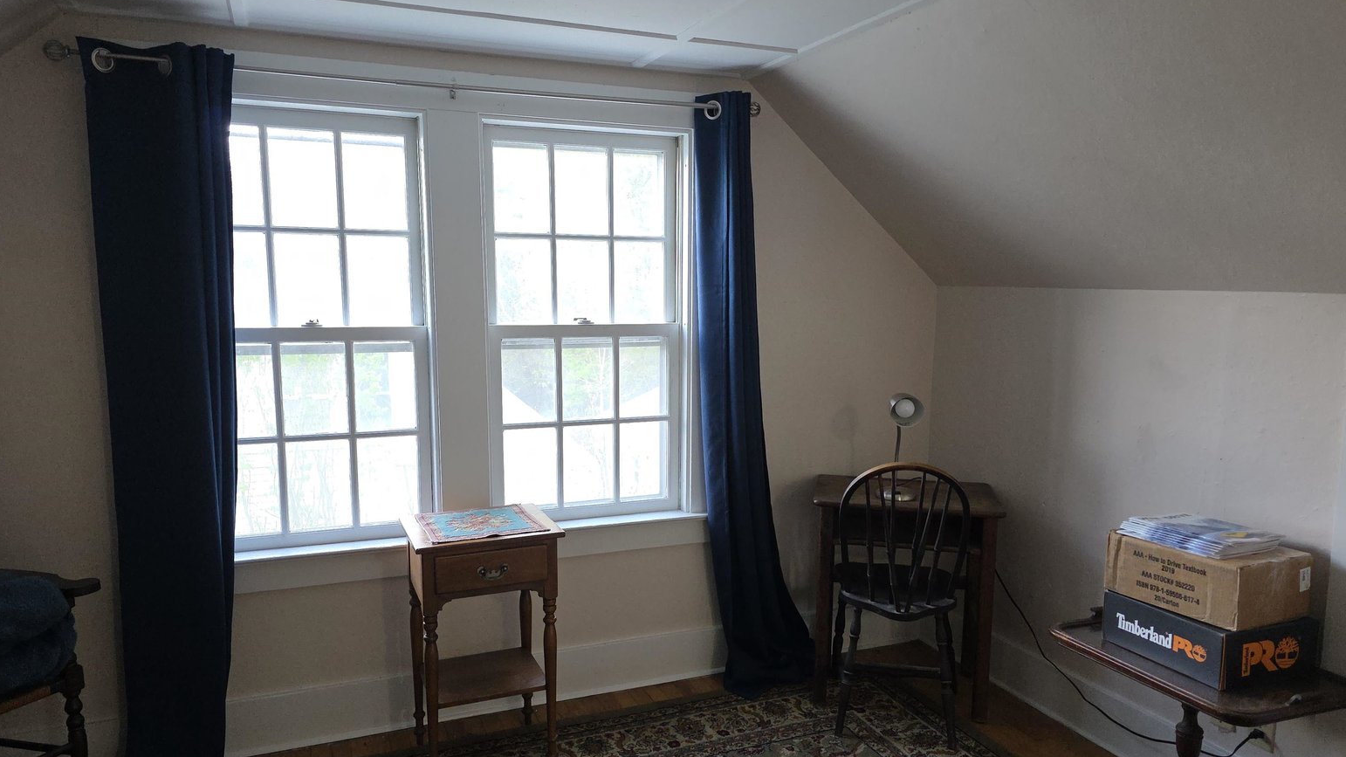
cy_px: 402
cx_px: 676
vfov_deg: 44.4
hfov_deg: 71.9
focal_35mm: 26
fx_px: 928
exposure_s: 1/120
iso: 250
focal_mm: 6.3
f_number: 1.7
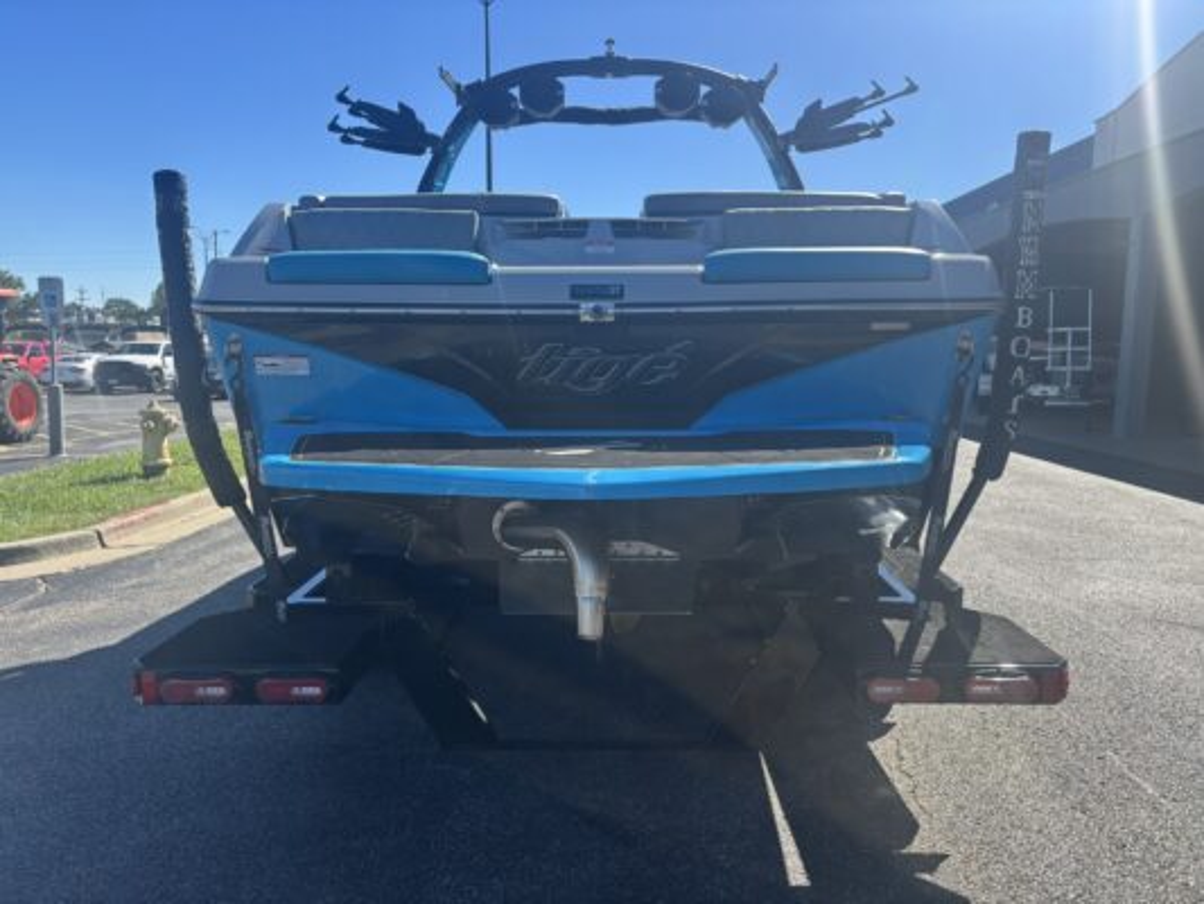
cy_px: 452
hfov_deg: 67.3
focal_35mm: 26
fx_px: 905
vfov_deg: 53.1
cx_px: 602
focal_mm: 5.96
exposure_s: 1/2105
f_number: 1.6
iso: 50
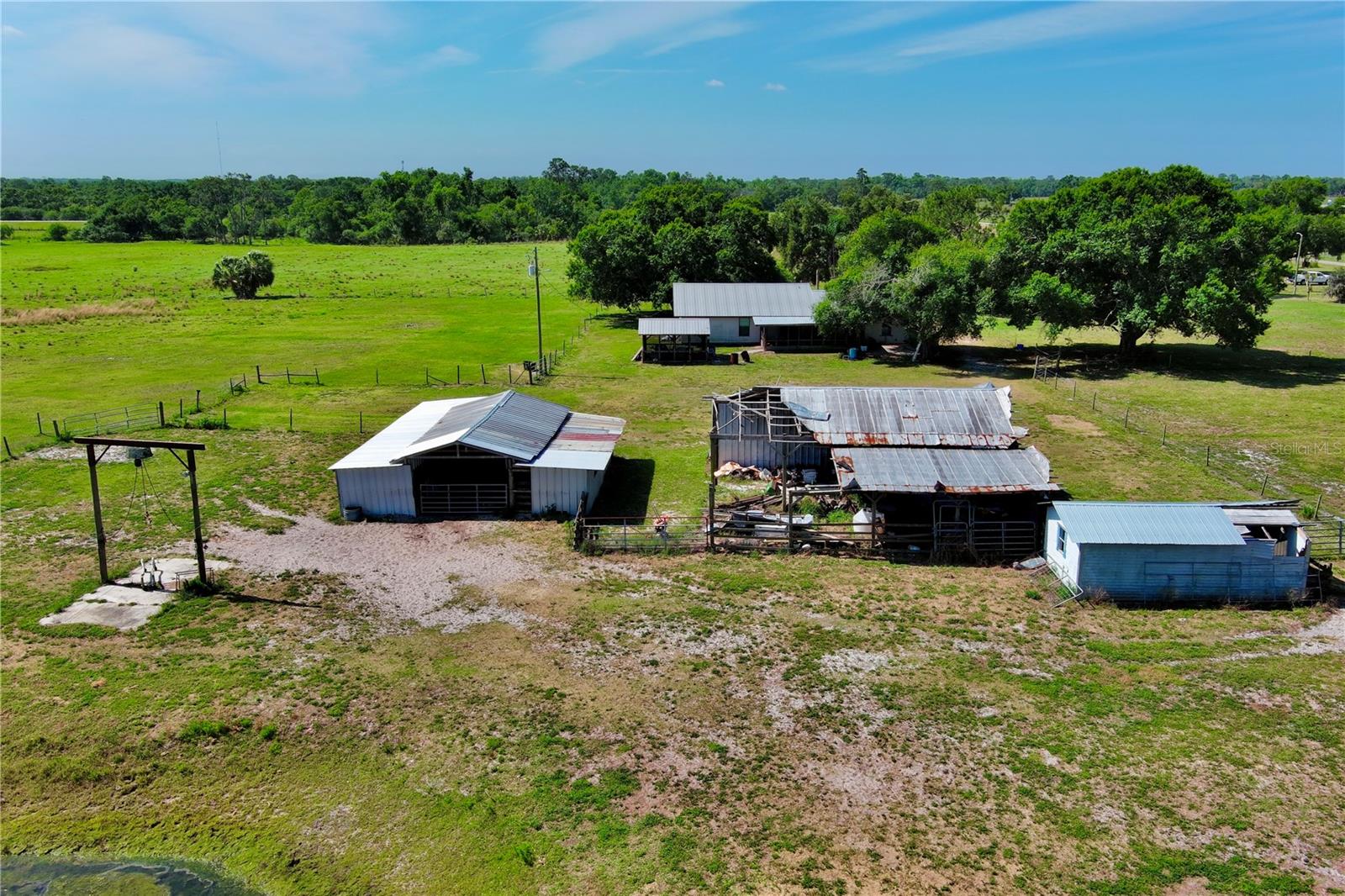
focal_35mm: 29
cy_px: 448
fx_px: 1083
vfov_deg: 44.9
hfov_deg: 63.7
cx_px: 672
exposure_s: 1/320
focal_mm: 10.57
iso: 100
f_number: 9
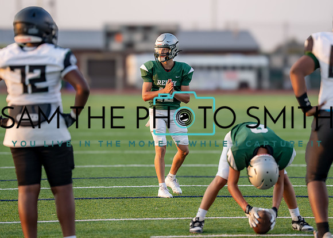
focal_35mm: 190
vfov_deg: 7.6
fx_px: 1796
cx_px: 190
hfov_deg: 10.6
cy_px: 128
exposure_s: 1/1250
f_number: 2.8
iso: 400
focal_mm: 153
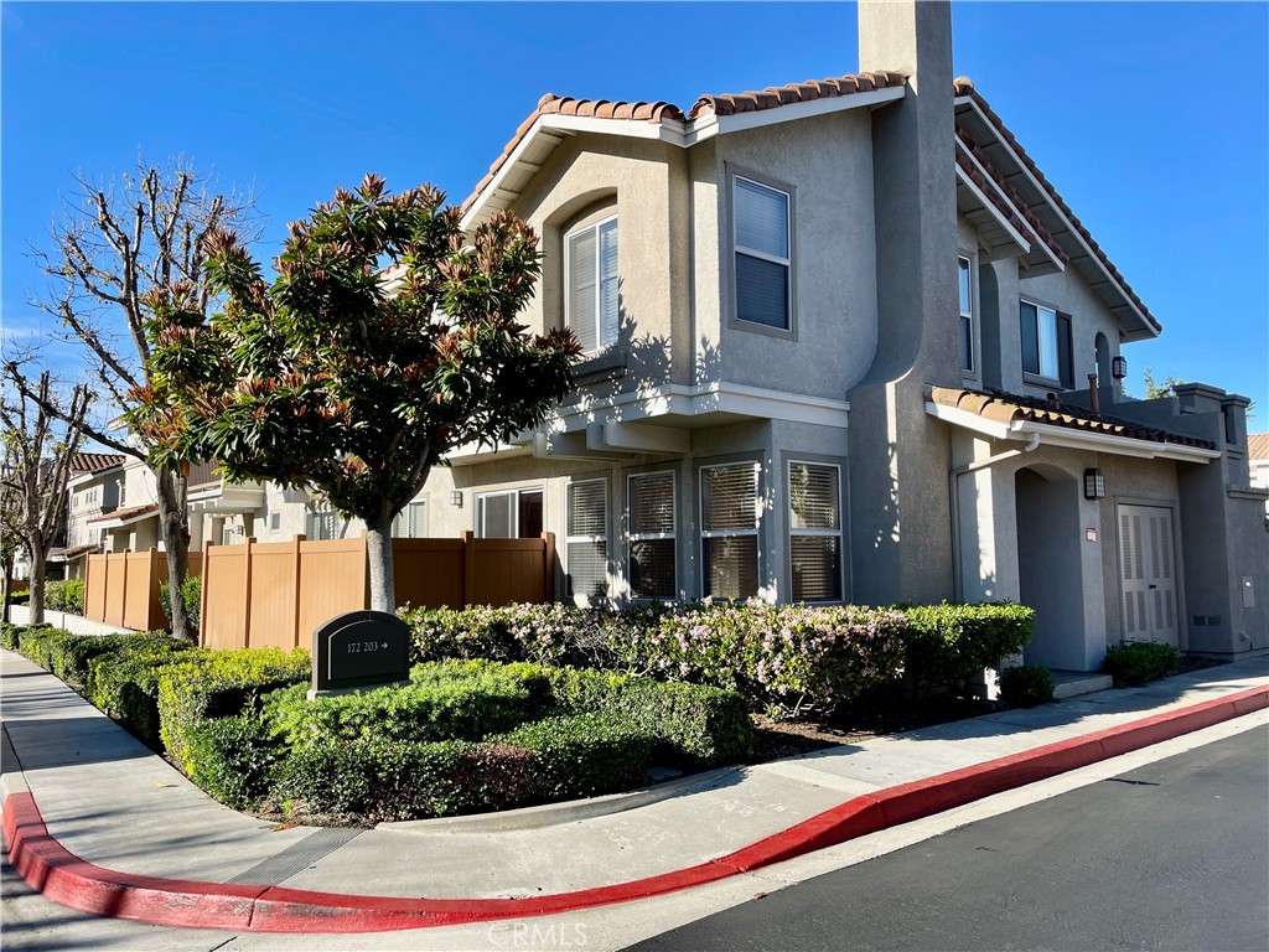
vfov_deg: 53.1
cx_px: 634
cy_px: 476
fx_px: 953
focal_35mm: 26
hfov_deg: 67.3
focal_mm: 4.2
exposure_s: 1/1949
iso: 32
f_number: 1.6
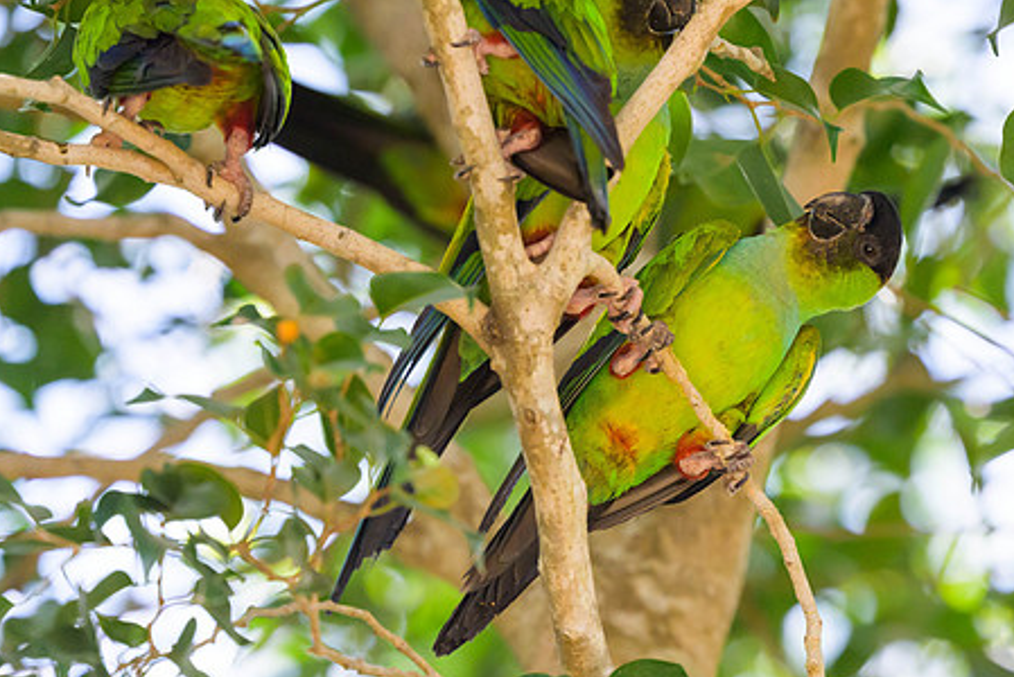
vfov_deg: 1.4
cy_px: 283
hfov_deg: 2.2
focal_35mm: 950
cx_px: 619
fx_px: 26775
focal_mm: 560
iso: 1600
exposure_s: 1/2500
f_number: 5
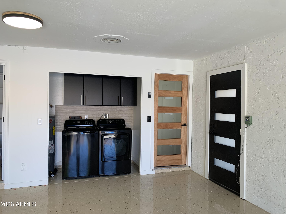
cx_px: 143
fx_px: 215
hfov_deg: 67.3
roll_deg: -1.2
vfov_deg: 53.1
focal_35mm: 26
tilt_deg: -2.9
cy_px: 107
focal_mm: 4.25
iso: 40
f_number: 1.8
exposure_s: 1/122
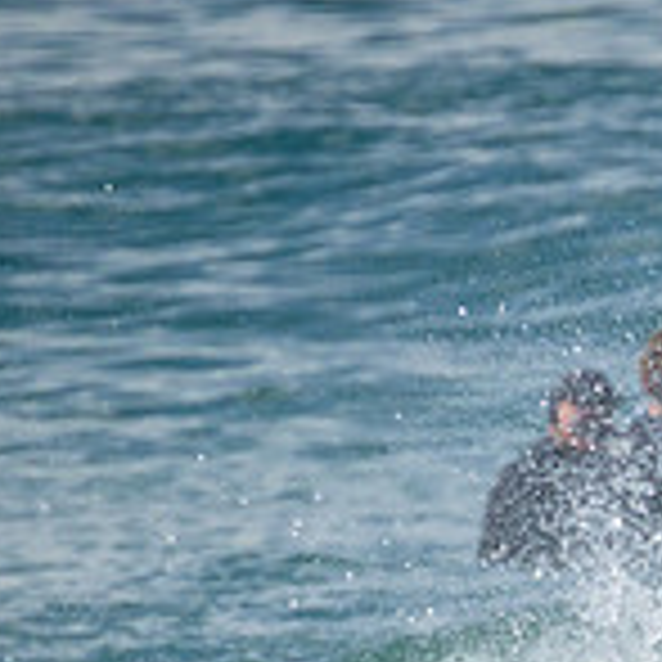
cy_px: 840
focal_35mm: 2688
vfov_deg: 0.7
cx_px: 1018
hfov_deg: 0.7
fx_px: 58159
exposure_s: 1/1250
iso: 2200
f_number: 11
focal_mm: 800
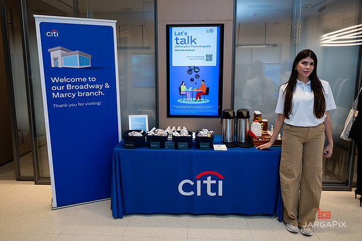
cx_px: 174
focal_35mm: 27
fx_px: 270
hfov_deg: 67.7
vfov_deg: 48.2
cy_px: 116
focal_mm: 25
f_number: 4
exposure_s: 1/160
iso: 400
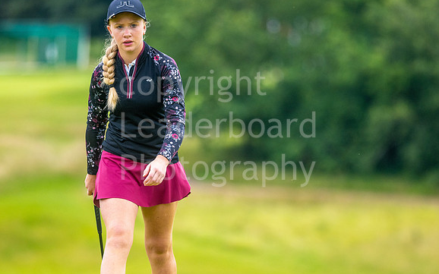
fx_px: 5502
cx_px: 220
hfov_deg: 4.6
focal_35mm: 460
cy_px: 132
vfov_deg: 2.9
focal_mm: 300
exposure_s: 1/1600
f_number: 4.5
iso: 320
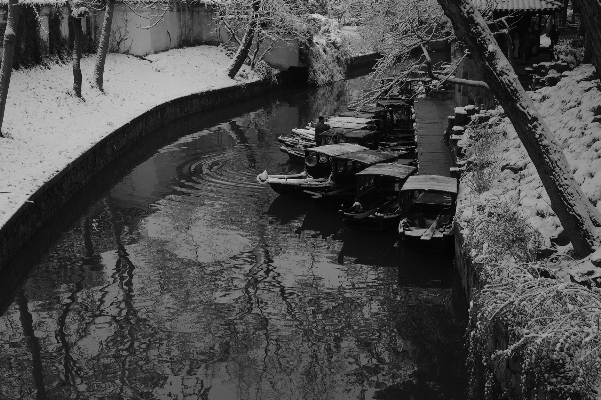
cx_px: 256
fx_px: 851
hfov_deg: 38.8
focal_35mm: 51
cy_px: 181
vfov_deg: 26.5
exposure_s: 1/350
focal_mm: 28.9
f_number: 13
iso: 1250
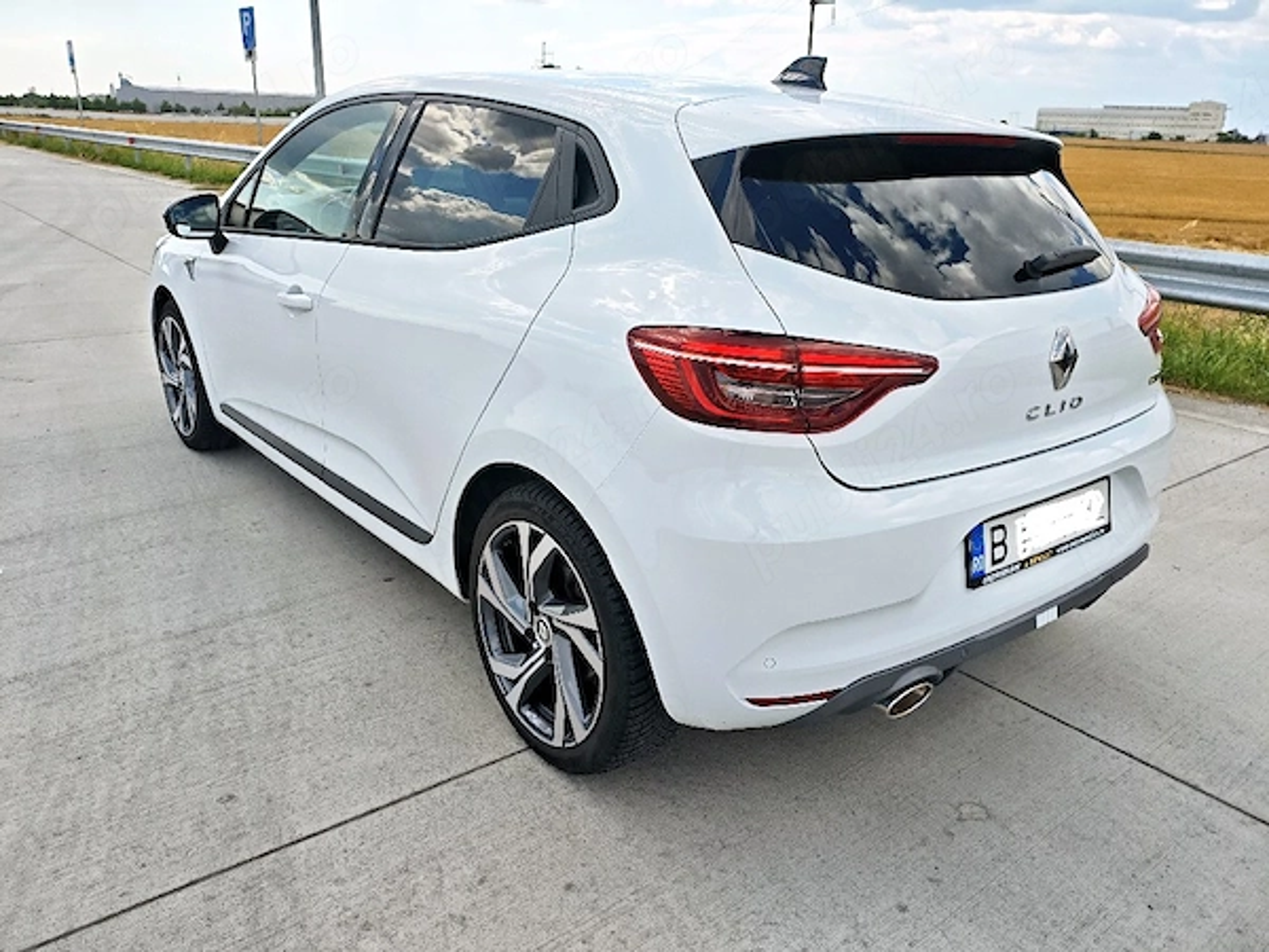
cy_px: 476
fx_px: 953
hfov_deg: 67.3
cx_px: 634
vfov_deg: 53.1
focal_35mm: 26
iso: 50
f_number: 1.5
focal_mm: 4.94
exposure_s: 1/5000
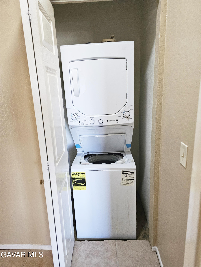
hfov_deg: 58.9
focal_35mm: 23
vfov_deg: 73.9
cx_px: 100
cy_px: 134
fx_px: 178
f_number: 1.7
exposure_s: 1/40
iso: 500
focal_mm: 6.3
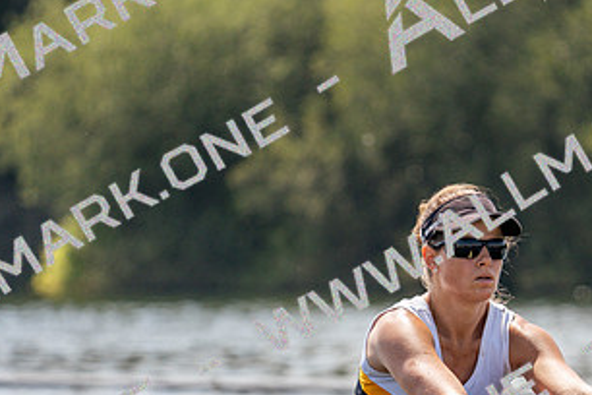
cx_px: 491
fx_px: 9142
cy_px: 357
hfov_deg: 3.7
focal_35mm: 556
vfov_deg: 2.5
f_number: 5.6
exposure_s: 1/1600
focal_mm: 293
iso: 200
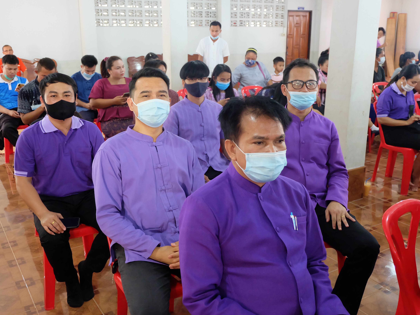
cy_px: 156
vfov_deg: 40.7
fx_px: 425
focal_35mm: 35
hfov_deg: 52.6
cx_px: 203
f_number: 4
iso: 5000
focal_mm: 21.1
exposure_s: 1/70
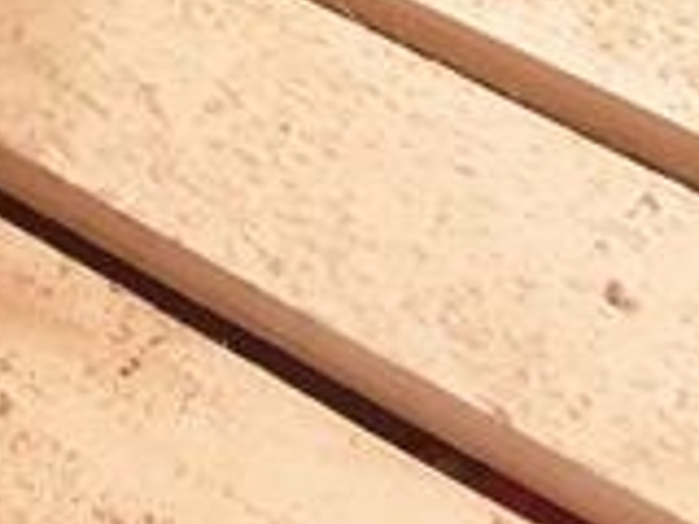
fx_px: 2262
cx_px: -454
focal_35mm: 112
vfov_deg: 12.1
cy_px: -445
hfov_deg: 15.7
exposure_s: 1/50
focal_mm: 2.91
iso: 100
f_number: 1.9
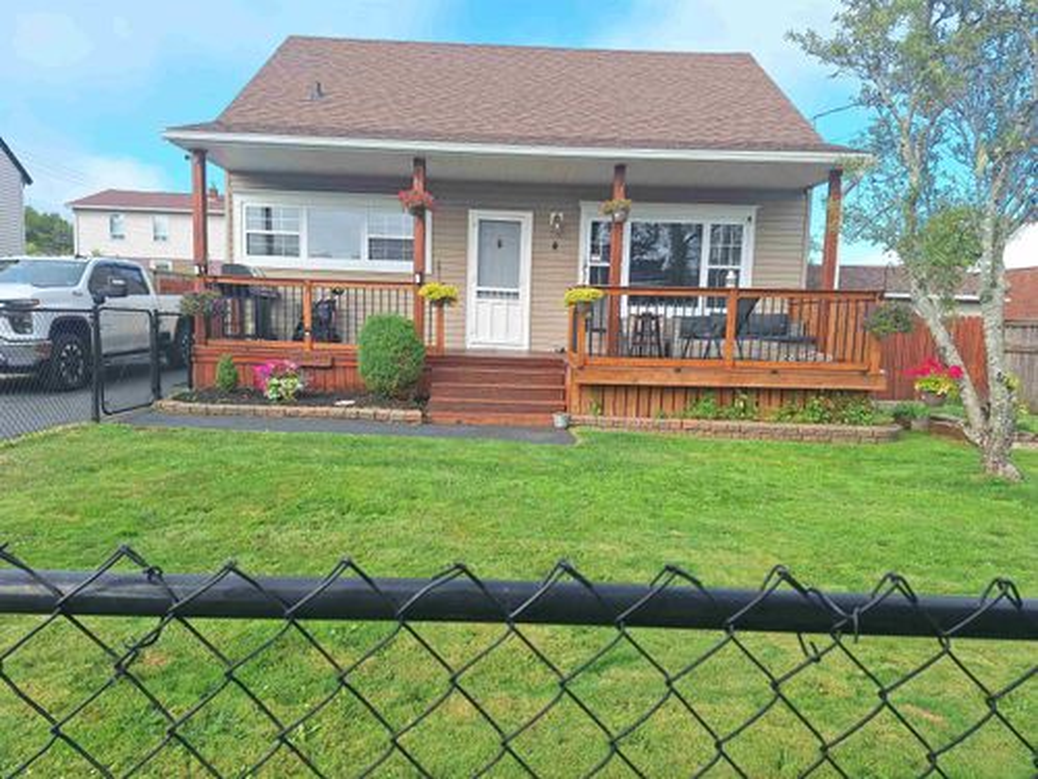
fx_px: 690
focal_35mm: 23
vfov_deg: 58.9
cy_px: 390
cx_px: 519
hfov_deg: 73.9
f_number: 1.8
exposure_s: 1/1160
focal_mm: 5.54
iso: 40
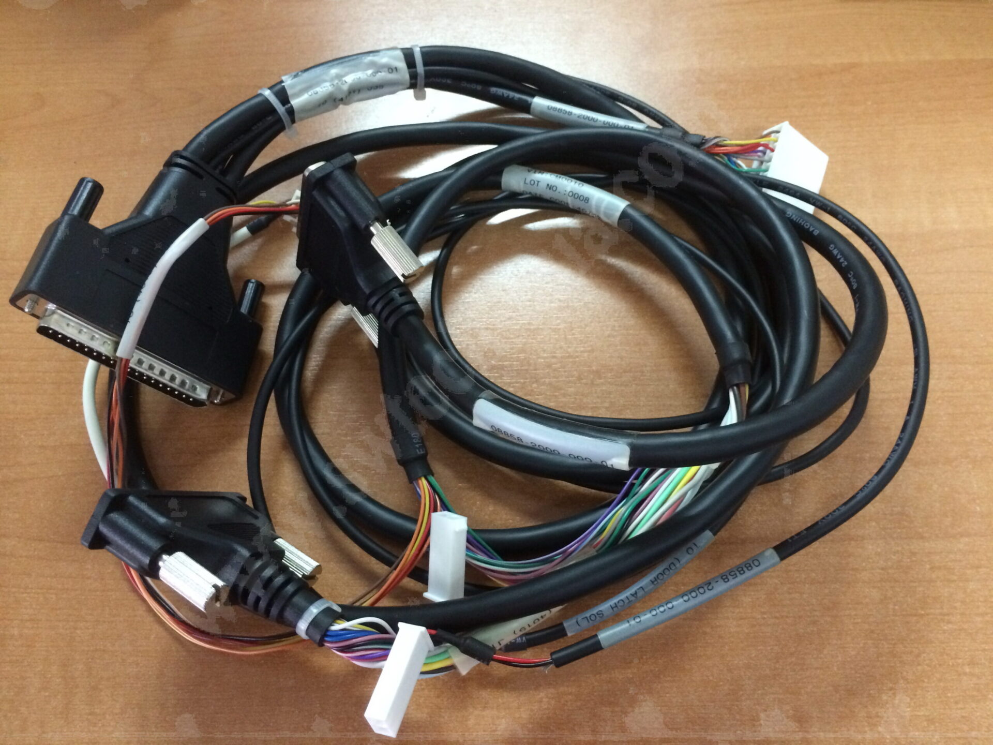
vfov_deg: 46.8
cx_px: 496
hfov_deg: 60.0
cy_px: 372
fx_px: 861
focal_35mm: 30
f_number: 2.2
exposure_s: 1/15
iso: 320
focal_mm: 4.12
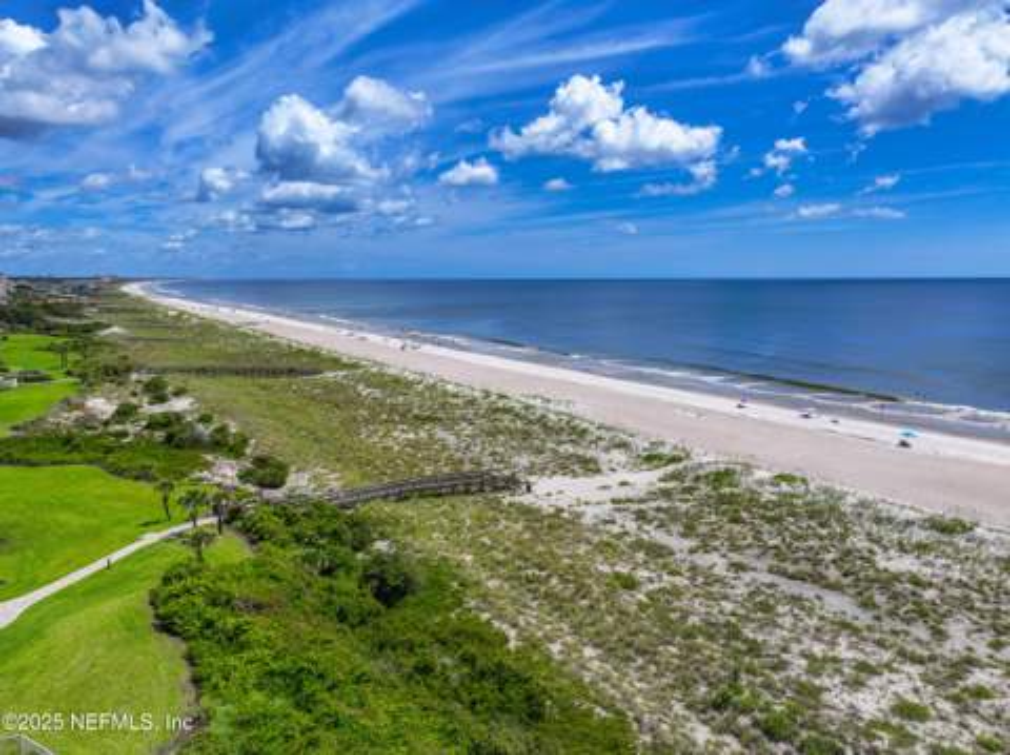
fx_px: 700
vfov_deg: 56.7
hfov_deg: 71.7
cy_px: 378
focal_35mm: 24
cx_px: 505
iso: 100
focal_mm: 12.29
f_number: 2.8
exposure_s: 1/3200
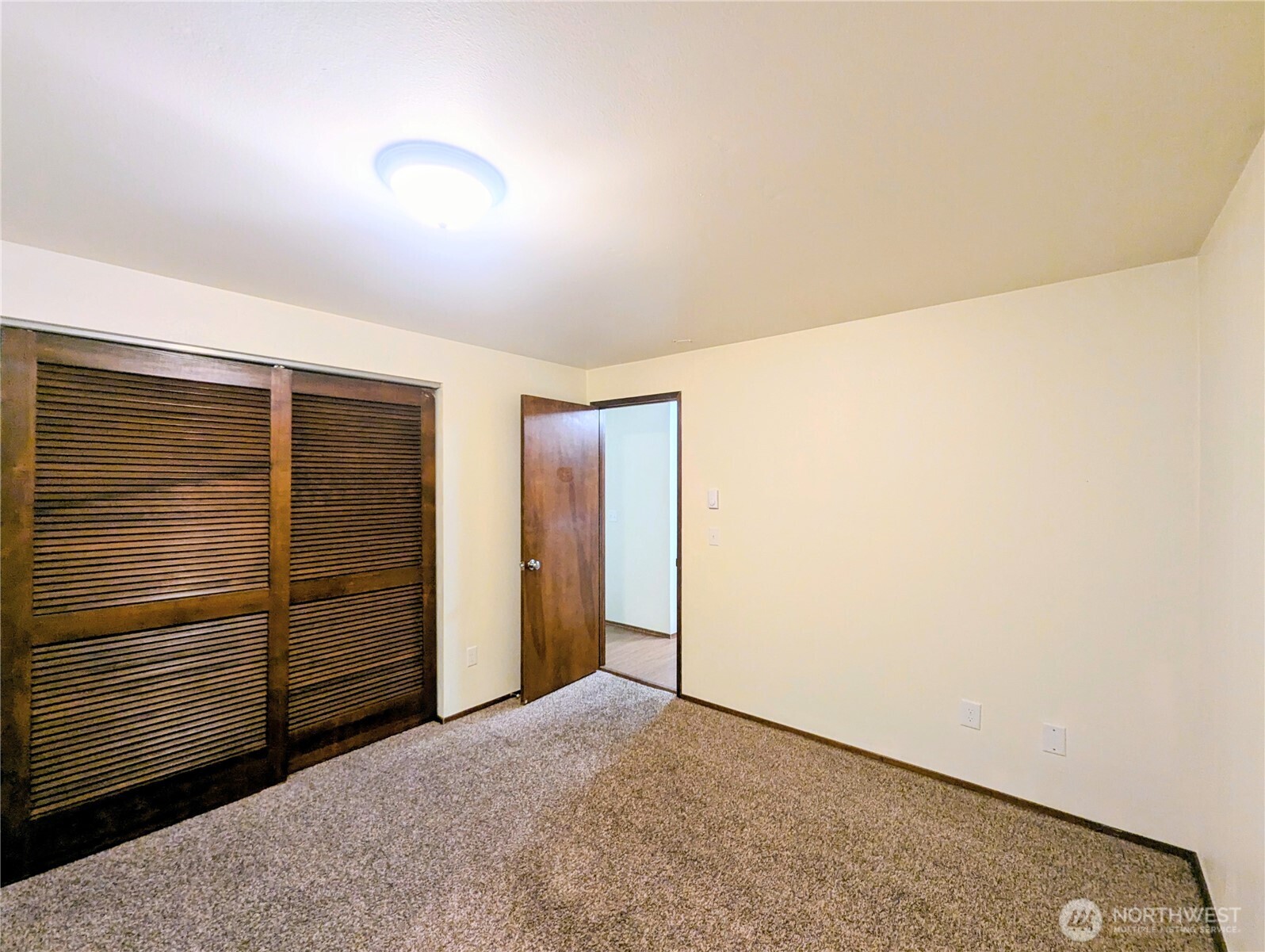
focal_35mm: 13
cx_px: 632
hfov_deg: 106.1
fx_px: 476
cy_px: 476
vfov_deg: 90.0
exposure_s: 1/24
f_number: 2.2
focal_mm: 1.95
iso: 75
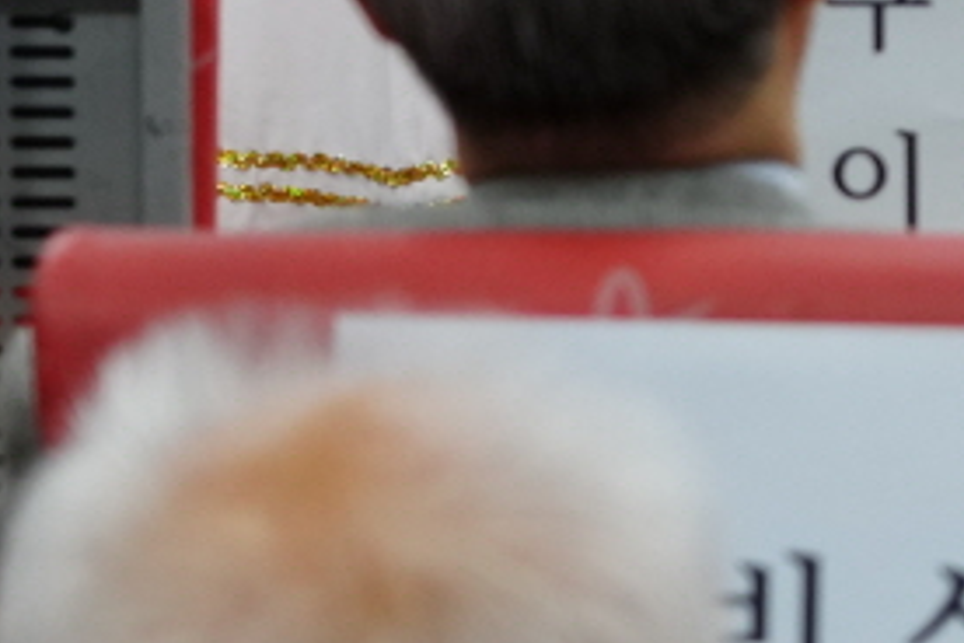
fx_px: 9077
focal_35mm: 339
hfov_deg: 5.9
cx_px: 1869
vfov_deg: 4.0
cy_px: -524
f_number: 4
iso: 1000
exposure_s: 1/160
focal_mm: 52
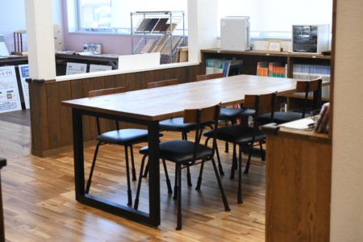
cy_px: 121
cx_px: 182
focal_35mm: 60
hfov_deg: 33.4
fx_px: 605
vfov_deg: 22.6
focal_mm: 40
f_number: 4.5
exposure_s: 1/200
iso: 1600
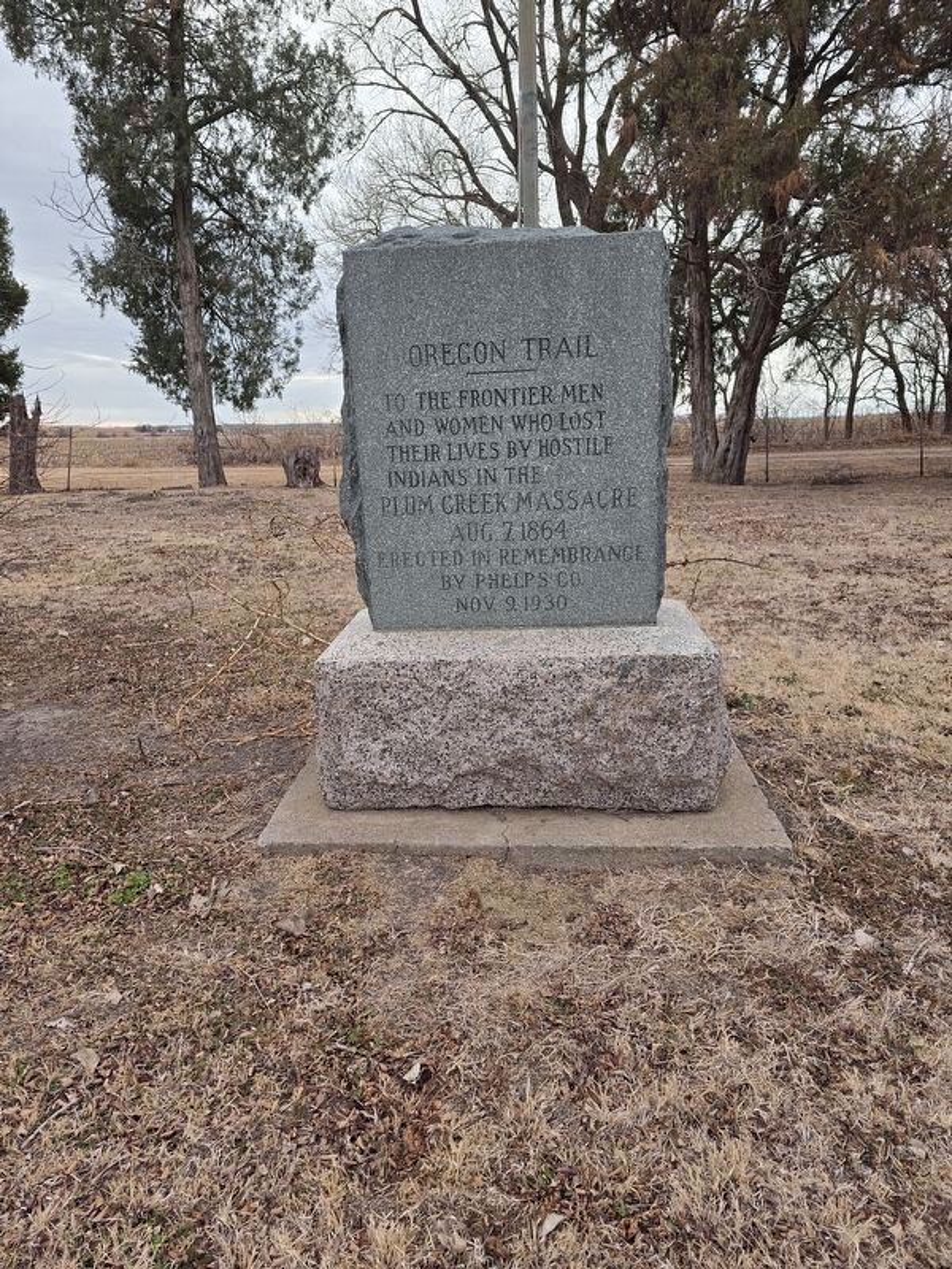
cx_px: 476
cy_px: 634
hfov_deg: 58.9
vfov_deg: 73.9
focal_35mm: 23
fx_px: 843
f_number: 1.7
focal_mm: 6.3
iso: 12
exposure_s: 1/301
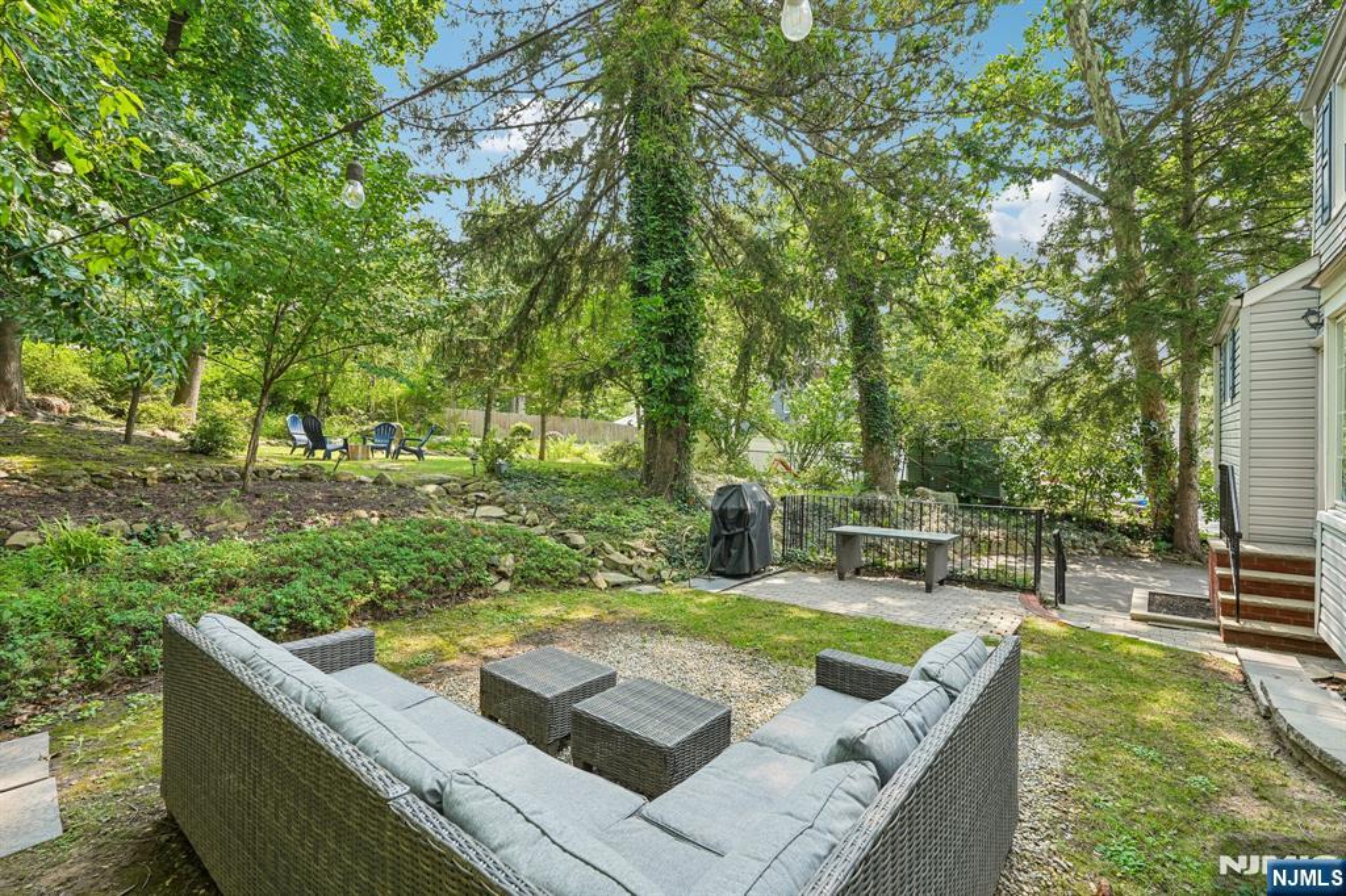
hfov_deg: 96.8
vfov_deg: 73.7
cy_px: 448
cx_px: 673
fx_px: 598
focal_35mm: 16
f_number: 8
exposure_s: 1/30
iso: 125
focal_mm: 16
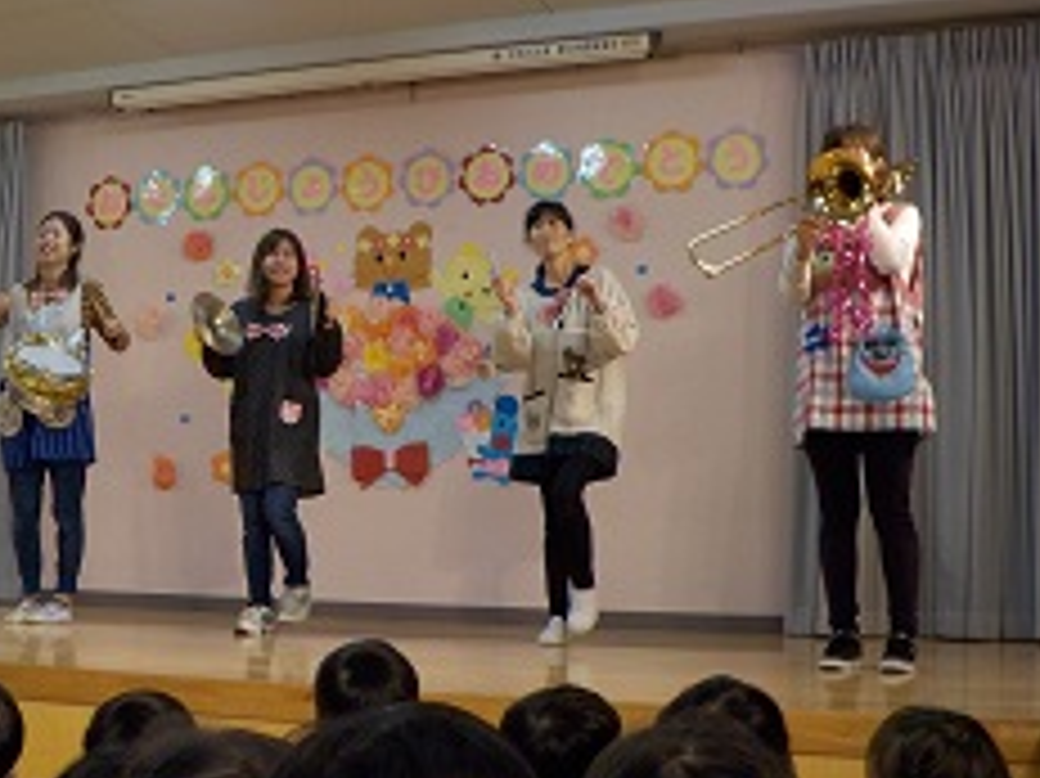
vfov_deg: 28.0
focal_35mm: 52
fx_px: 1561
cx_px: 266
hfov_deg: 36.0
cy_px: 378
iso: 160
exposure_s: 1/30
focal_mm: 4.1
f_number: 3.3
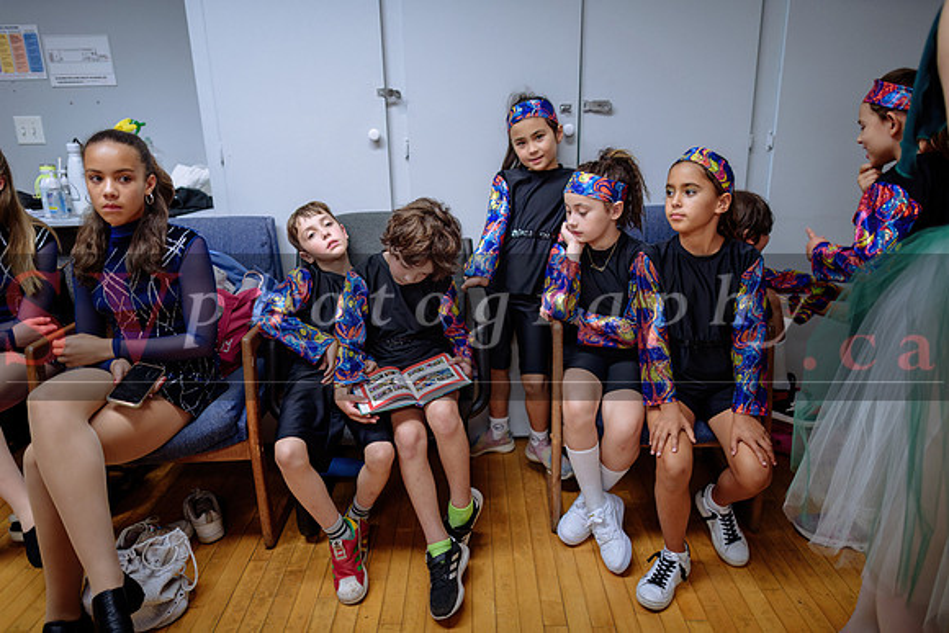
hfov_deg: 73.7
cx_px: 474
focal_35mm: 24
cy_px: 316
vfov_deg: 53.2
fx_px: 633
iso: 800
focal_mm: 24
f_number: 1.4
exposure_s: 1/160
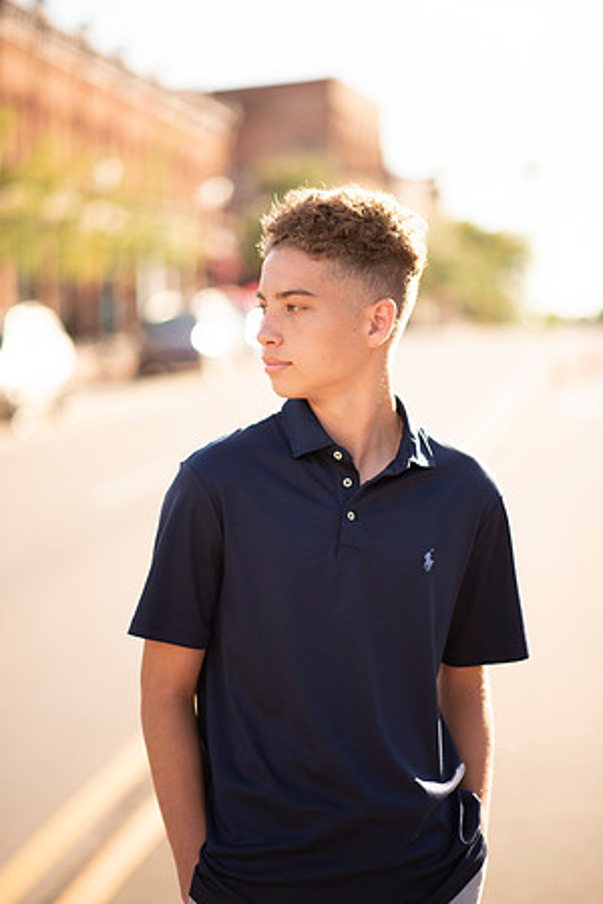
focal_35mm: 85
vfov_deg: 23.9
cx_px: 302
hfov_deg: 16.1
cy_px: 452
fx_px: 2135
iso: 125
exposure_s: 1/1600
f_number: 1.8
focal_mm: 85
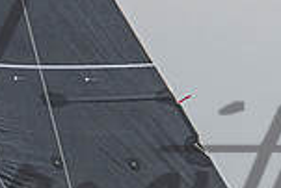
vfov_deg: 0.7
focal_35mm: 2108
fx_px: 16470
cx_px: 246
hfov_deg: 1.0
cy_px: 309
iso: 1250
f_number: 10
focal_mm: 400
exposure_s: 1/3200
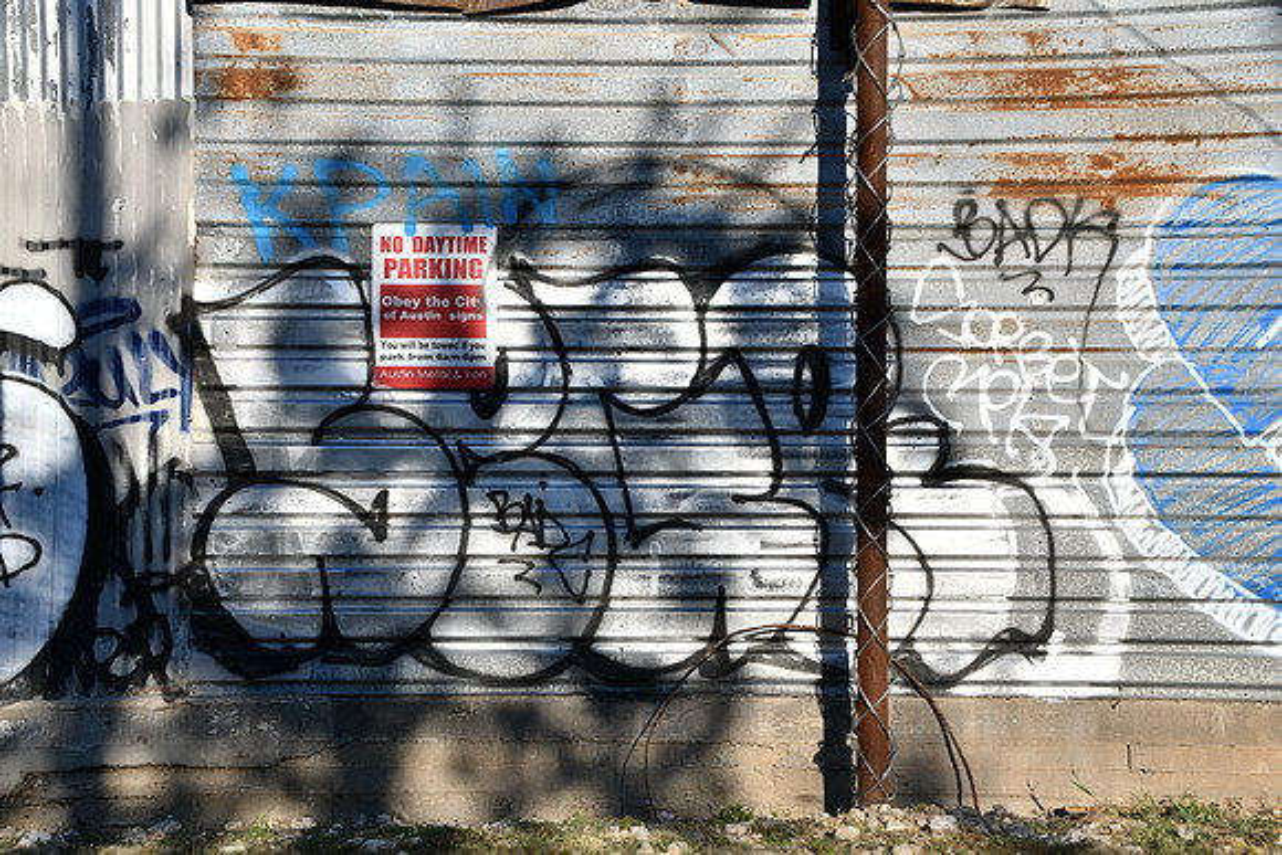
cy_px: 428
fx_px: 1638
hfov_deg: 42.7
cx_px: 641
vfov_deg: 29.3
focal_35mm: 46
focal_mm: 31
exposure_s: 1/400
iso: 100
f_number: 10
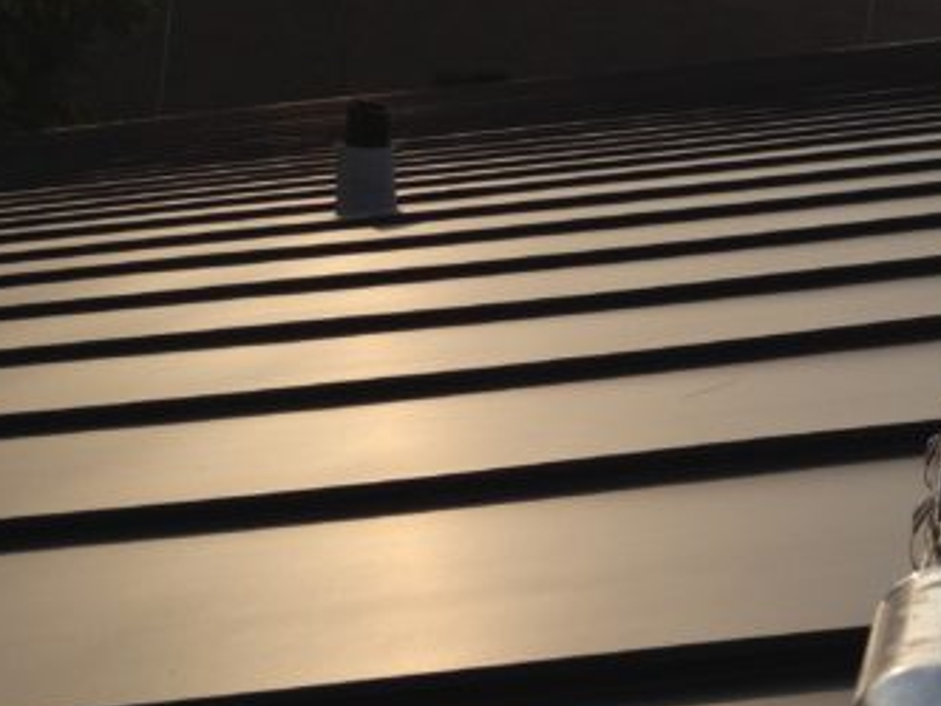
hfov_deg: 24.2
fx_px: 2066
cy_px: 278
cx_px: 1003
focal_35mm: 76
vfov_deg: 19.4
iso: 64
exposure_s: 1/2762
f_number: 2.4
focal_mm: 4.28
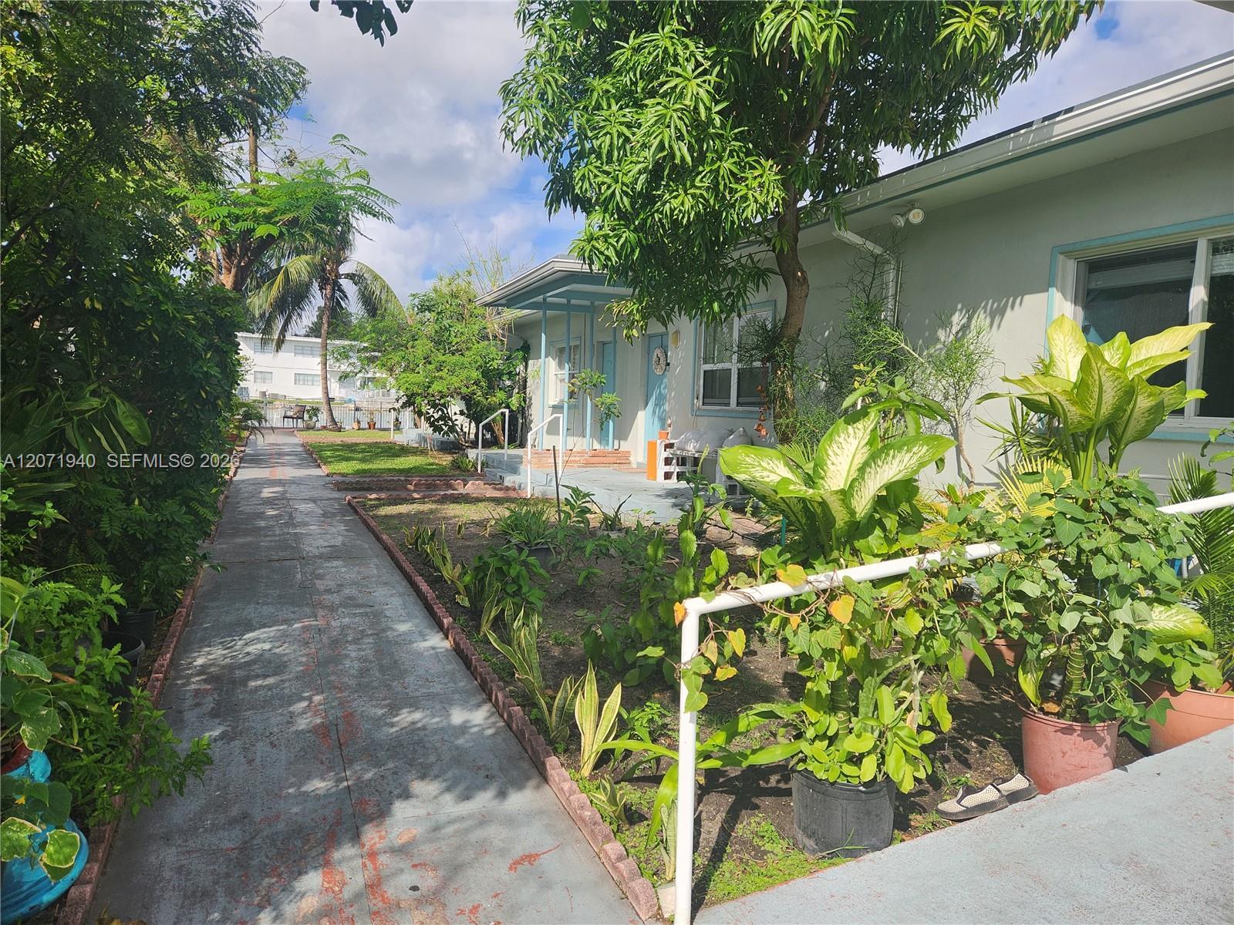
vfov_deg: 58.9
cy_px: 462
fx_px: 820
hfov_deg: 73.9
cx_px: 617
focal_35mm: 23
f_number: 1.8
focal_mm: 5.4
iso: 20
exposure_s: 1/1775
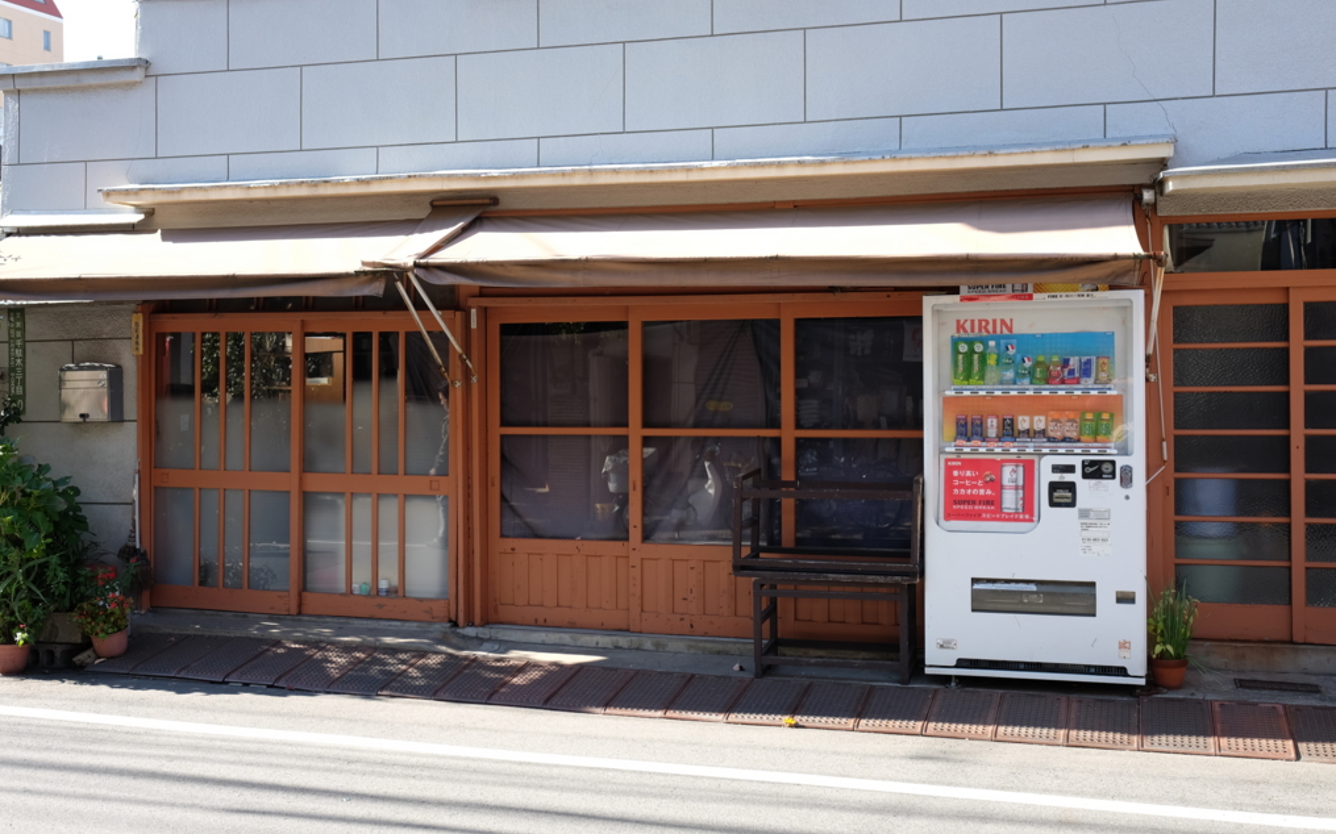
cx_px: 669
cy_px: 398
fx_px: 1311
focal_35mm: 36
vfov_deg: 35.3
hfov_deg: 54.0
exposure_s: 1/150
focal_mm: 23
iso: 200
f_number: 4.5
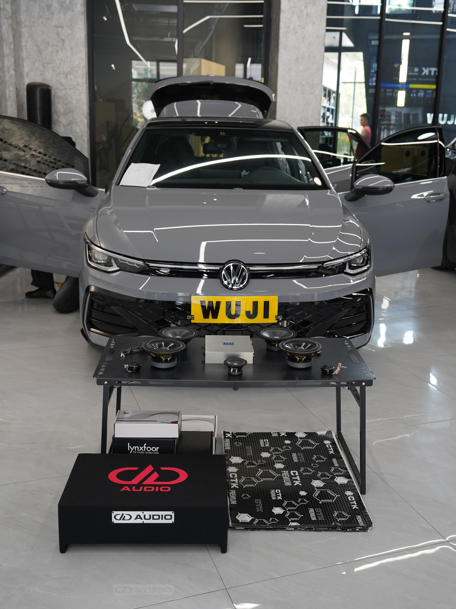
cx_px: 227
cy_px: 278
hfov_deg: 38.7
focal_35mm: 37
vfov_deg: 50.1
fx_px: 650
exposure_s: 1/125
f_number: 4.5
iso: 1000
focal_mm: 34
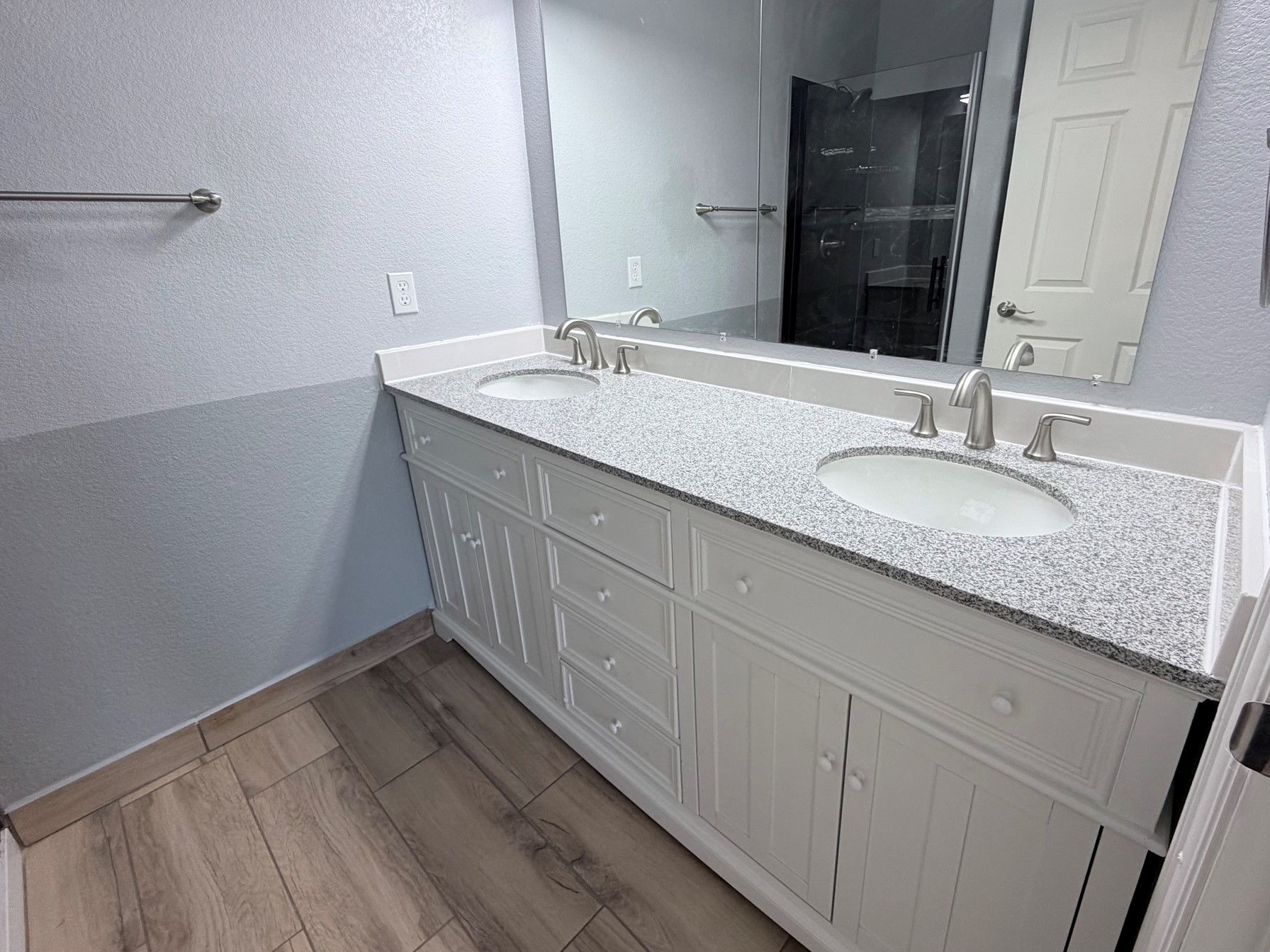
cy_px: 434
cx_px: 688
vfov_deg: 77.9
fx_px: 587
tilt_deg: -19.4
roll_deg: +2.0
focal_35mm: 16
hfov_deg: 94.3
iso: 125
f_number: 2.2
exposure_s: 1/120
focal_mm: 2.22
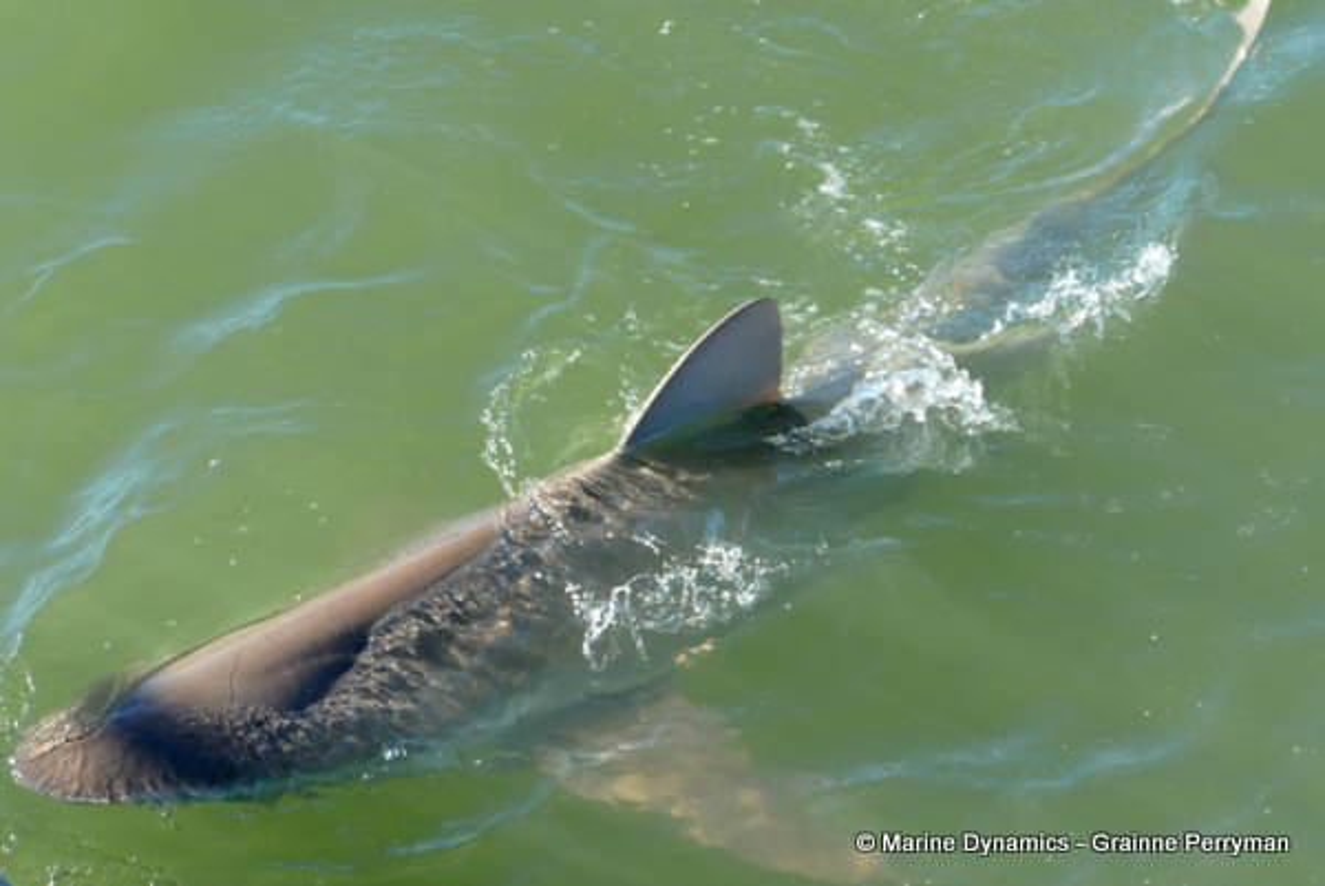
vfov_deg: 28.1
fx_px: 1768
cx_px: 662
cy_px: 443
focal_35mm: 48
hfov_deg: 41.1
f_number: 3.3
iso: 125
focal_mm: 17.54
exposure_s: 1/400
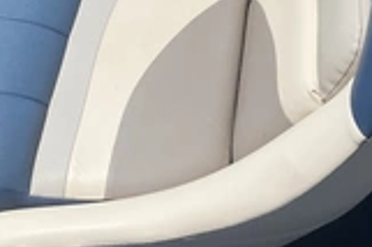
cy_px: 48
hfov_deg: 26.9
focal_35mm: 75
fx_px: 774
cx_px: 247
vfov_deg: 18.0
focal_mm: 3
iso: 25
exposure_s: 1/3125
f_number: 1.8
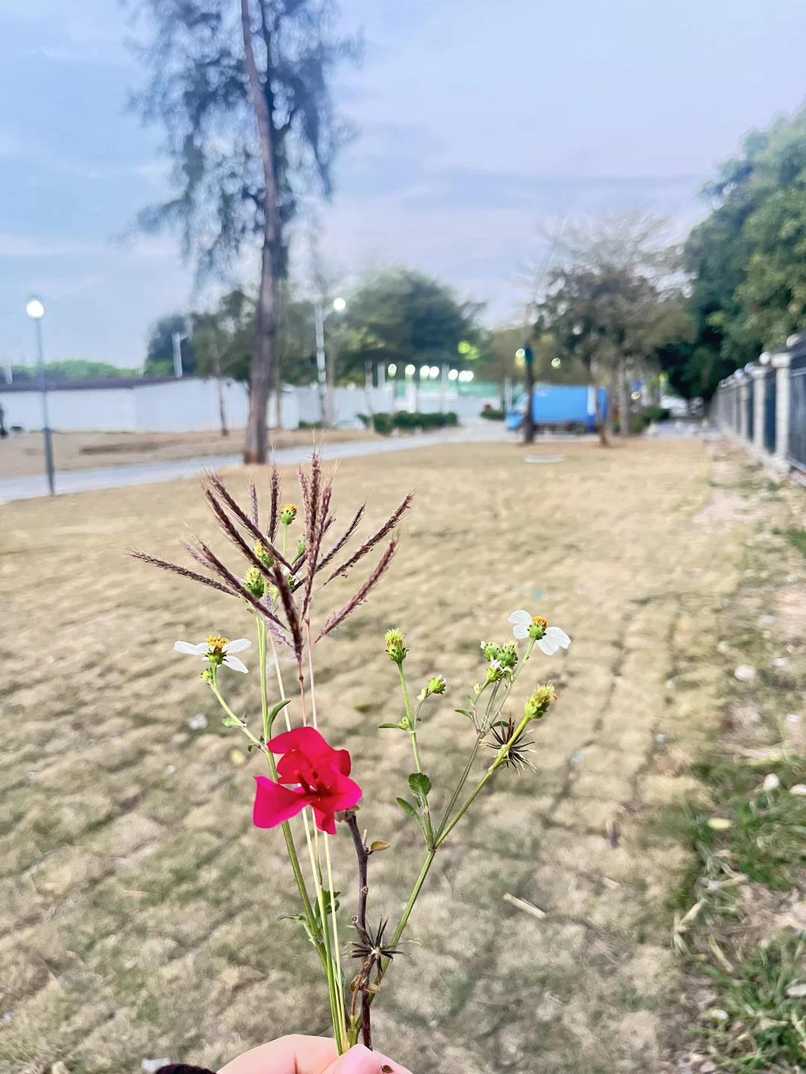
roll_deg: +1.9
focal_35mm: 26
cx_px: 403
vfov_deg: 67.3
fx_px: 807
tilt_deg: -9.2
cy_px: 537
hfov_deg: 53.1
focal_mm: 5.1
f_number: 1.6
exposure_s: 1/39
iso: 640
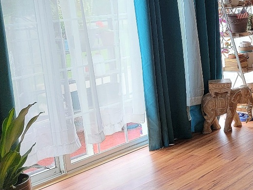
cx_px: 341
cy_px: 48
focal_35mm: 66
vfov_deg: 22.1
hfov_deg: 24.9
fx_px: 482
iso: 125
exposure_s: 1/120
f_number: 1.8
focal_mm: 6.7
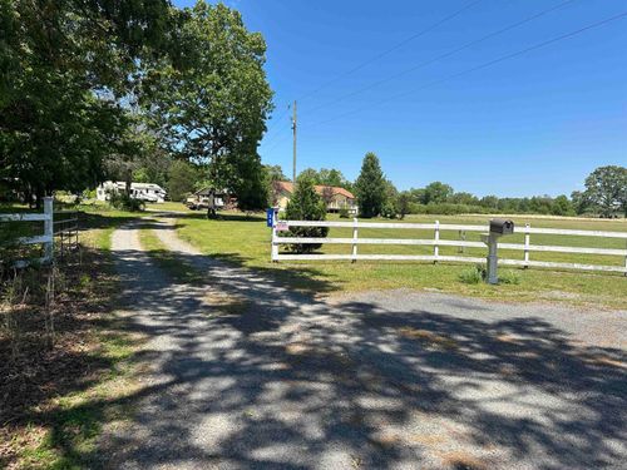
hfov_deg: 71.6
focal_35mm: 24
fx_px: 435
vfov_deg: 56.8
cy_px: 235
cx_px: 314
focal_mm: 6.86
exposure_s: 1/3356
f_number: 1.78
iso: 80
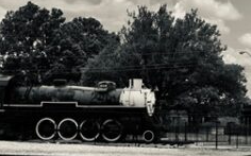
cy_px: 13
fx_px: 745
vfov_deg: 11.9
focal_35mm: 109
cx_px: 317
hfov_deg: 18.0
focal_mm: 28
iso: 400
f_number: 5
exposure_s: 1/5000
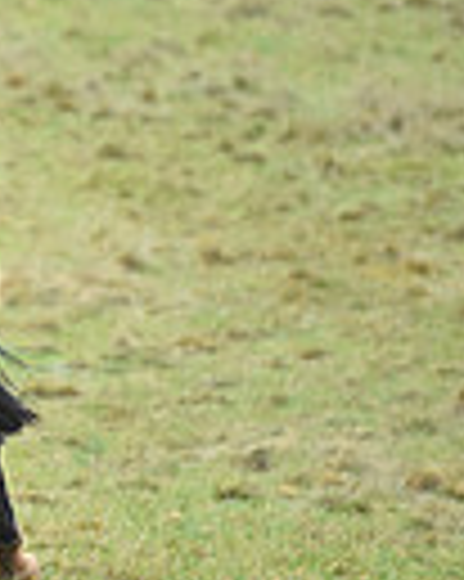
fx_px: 14522
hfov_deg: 1.8
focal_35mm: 845
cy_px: 112
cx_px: -640
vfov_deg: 2.3
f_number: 3.5
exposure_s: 1/800
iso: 3200
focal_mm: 200
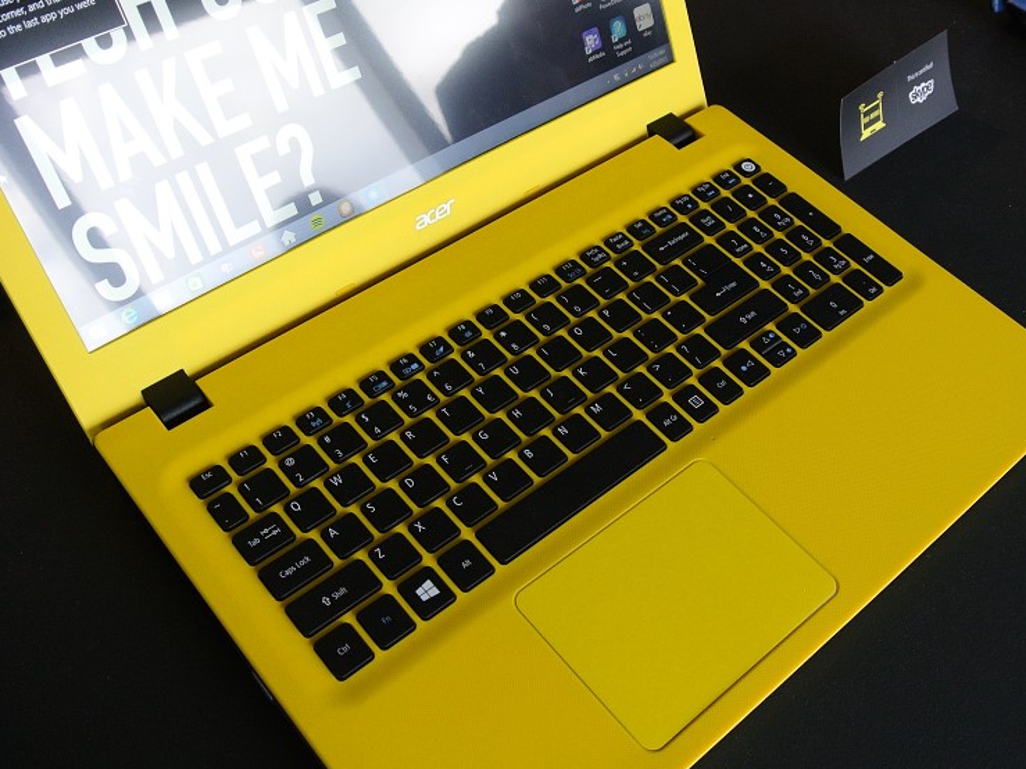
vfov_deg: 40.7
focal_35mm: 35
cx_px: 551
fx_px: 1037
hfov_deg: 52.6
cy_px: 384
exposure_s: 1/60
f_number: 3.8
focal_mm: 12.2
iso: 400
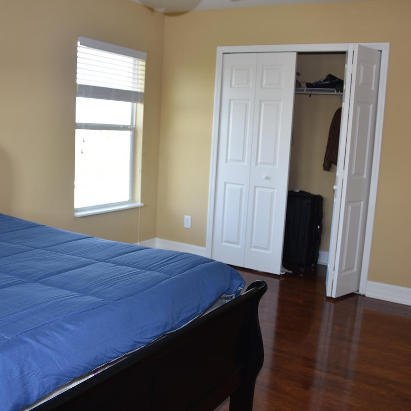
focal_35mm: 35
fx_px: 470
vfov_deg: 47.2
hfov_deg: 47.2
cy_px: 203
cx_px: 225
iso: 220
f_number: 4
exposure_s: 1/60
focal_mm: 18
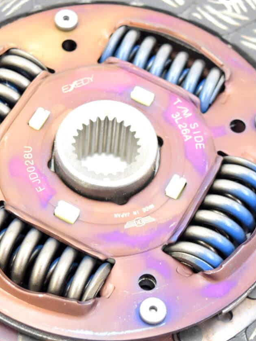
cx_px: 96
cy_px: 180
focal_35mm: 98
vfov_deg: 20.0
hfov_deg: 15.1
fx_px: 966
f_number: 4.8
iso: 1100
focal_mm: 38
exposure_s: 1/60
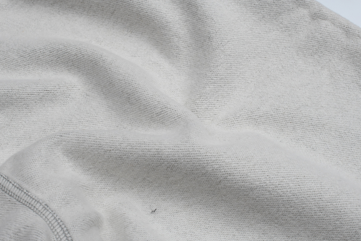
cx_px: 180
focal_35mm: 50
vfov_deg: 27.0
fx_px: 501
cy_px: 120
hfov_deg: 39.6
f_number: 16
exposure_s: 1/100
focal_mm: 50
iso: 100
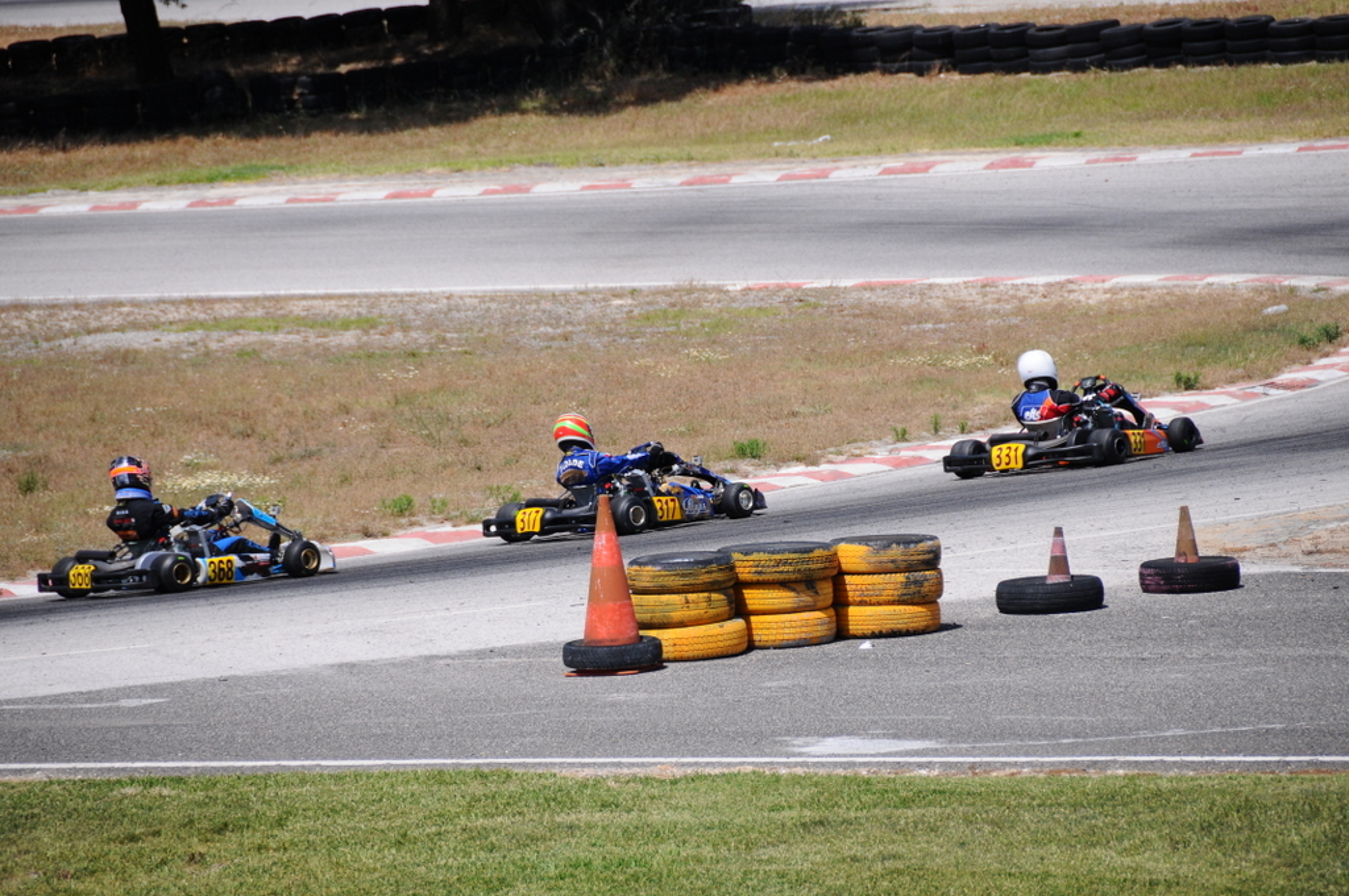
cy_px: 448
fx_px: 11227
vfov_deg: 4.6
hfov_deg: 6.9
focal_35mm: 300
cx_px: 674
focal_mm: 200
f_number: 5.6
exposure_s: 1/2500
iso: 400
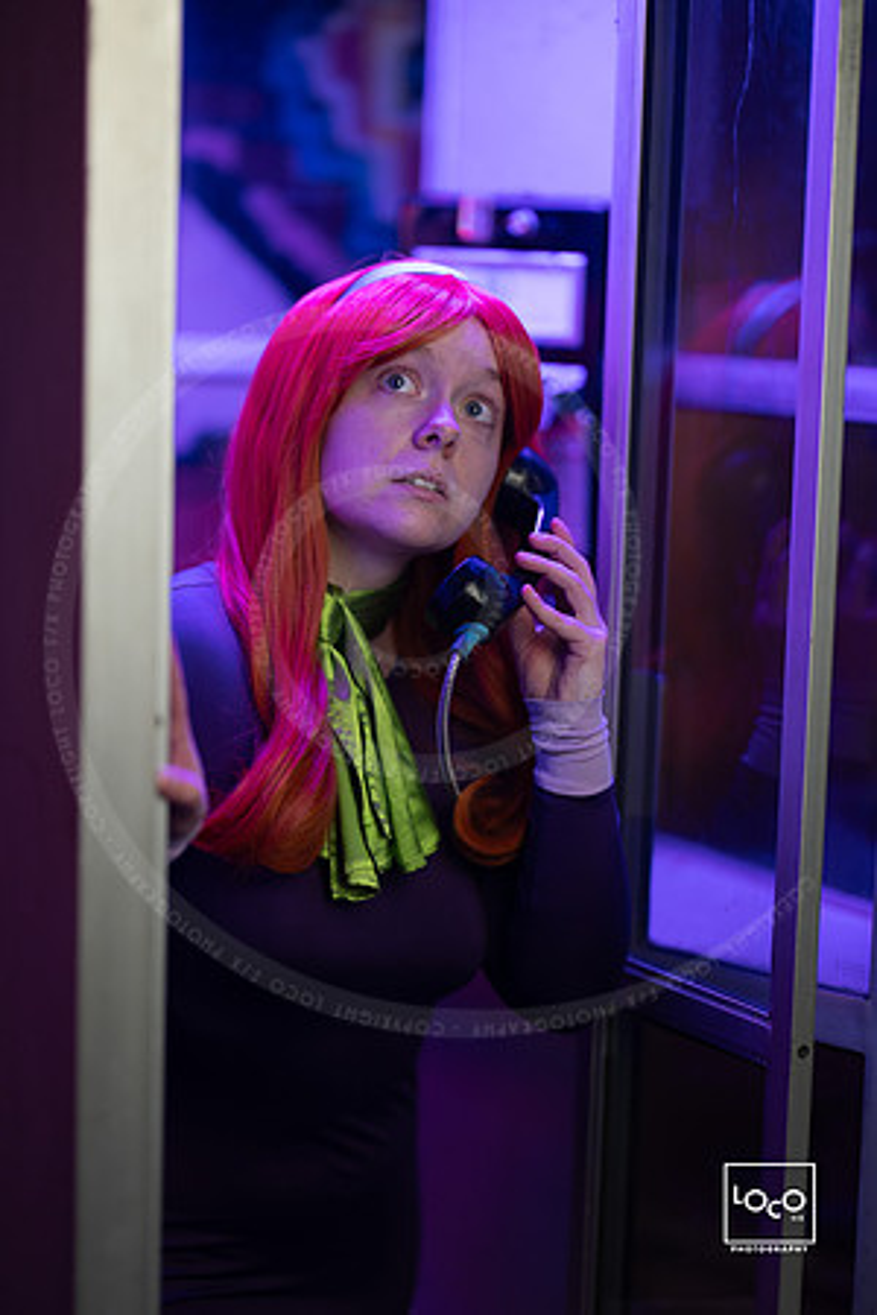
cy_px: 658
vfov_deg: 23.9
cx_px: 438
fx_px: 3106
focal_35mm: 85
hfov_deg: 16.1
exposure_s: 1/400
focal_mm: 85
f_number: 1.2
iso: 640
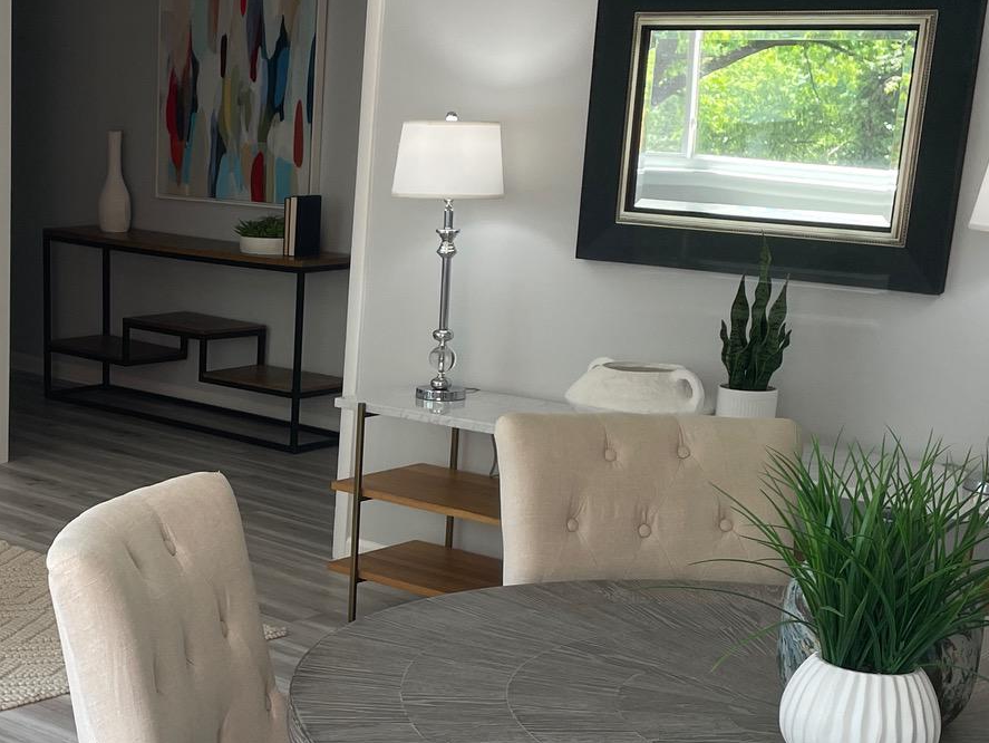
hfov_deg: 31.4
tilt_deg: -15.7
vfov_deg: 24.2
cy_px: 550
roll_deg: -2.8
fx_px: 1715
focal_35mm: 60
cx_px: 213
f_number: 1.6
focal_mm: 4.2
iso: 50
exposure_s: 1/120
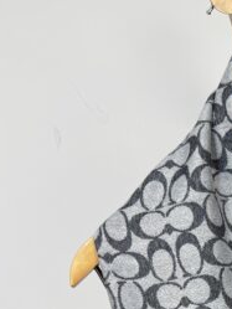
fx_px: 687
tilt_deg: -4.0
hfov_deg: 17.4
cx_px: 340
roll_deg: +17.5
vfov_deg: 22.3
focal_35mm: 77
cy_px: 416
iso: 50
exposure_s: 1/128
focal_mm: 6.76
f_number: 1.78
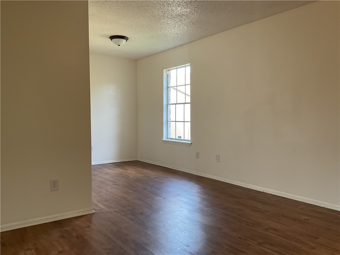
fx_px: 285
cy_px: 128
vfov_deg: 48.2
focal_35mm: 29
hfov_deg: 61.7
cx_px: 170
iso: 50
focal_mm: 3
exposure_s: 1/60
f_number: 1.8
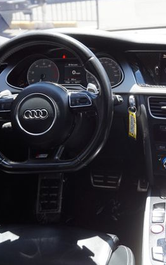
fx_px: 405
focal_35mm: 56
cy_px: 132
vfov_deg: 36.3
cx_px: 105
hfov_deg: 23.1
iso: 125
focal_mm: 24
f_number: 4.5
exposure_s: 1/60
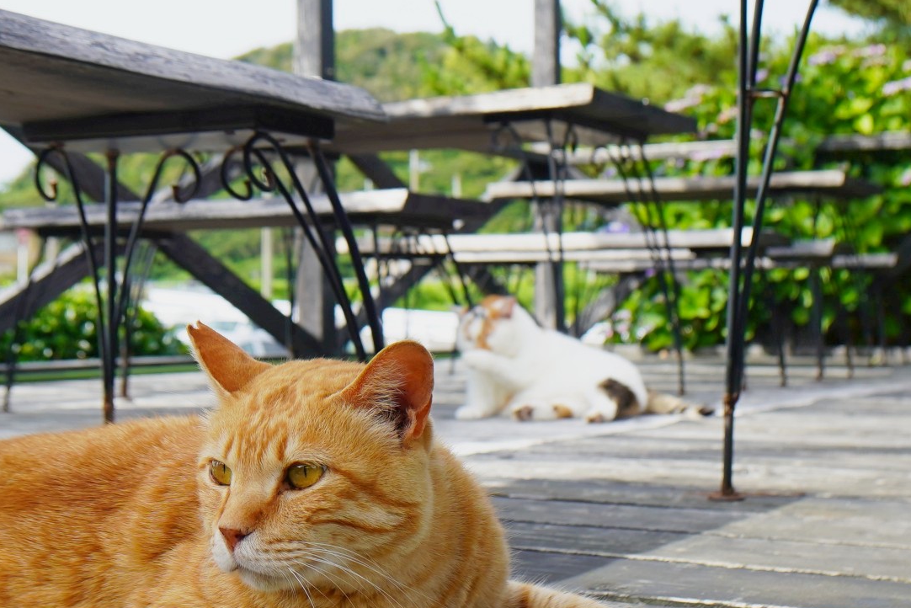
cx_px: 488
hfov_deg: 33.4
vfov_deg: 22.6
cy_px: 360
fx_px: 1519
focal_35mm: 60
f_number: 5.6
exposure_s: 1/200
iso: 100
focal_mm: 22
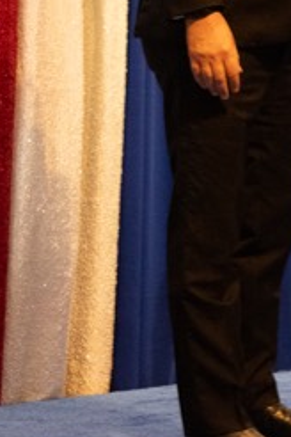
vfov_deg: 11.9
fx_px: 2069
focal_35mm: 171
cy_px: 28
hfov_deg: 8.0
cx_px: 352
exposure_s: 1/100
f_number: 3.2
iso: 6400
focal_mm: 35
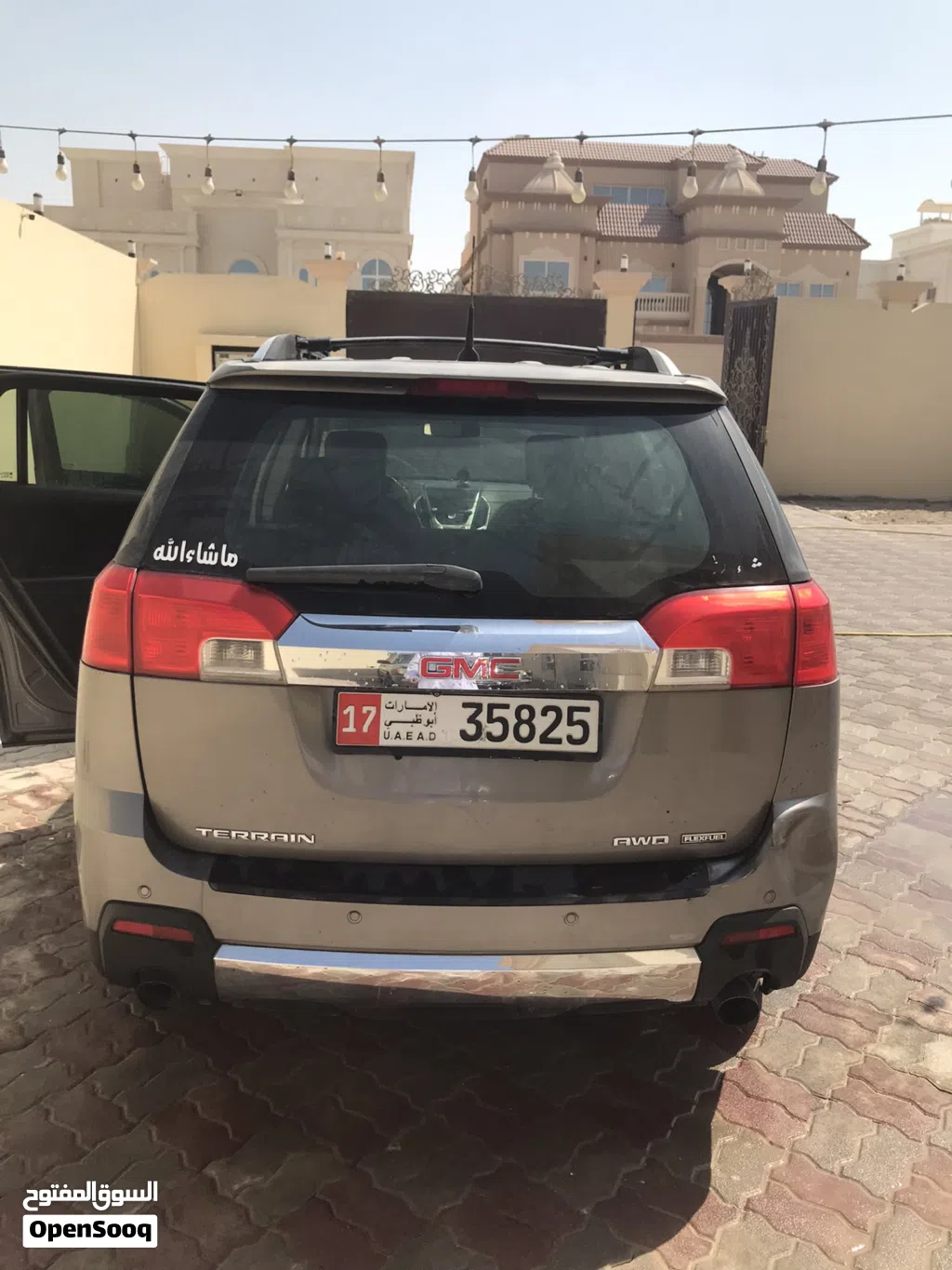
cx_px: 476
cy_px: 635
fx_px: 1027
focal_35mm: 28
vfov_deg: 63.4
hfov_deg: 49.8
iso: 20
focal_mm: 3.99
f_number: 1.8
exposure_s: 1/2817
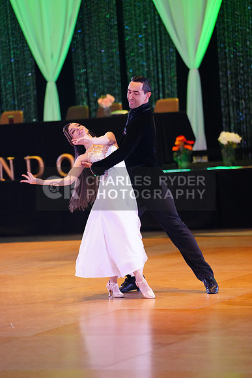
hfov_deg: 9.2
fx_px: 1563
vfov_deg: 13.8
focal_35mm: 149
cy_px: 189
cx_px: 126
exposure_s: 1/400
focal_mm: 149
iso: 5000
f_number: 2.8
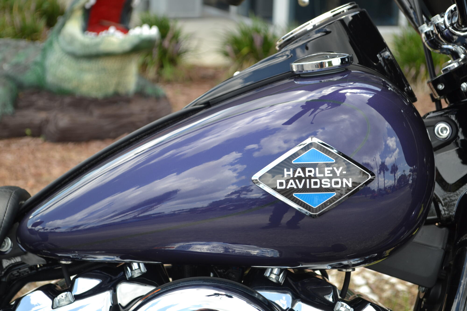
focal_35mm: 72
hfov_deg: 28.1
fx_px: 934
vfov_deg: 18.9
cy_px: 156
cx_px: 234
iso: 140
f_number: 5.6
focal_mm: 48
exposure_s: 1/125
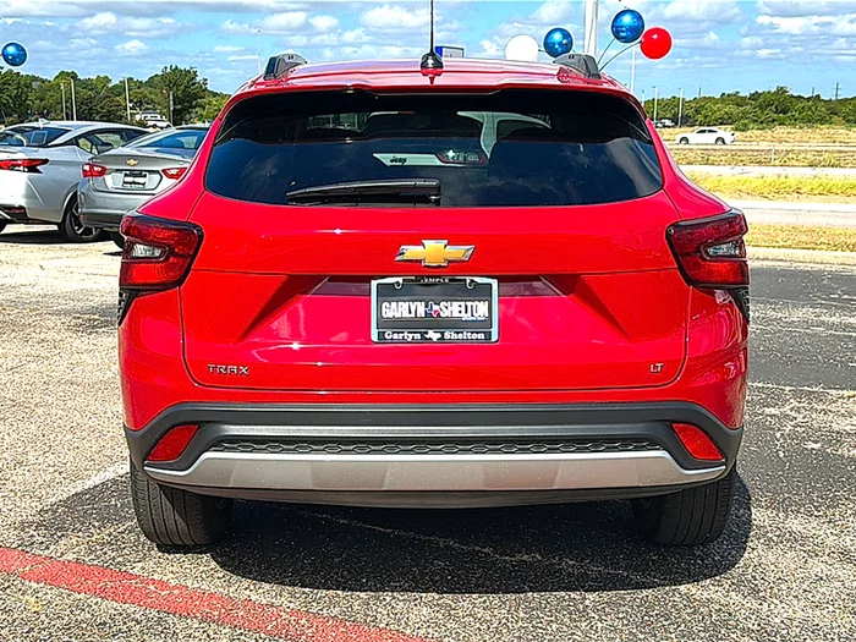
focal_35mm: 38
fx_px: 940
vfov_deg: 37.7
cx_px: 428
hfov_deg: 49.0
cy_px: 321
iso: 80
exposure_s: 1/3891
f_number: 1.78
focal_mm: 6.86
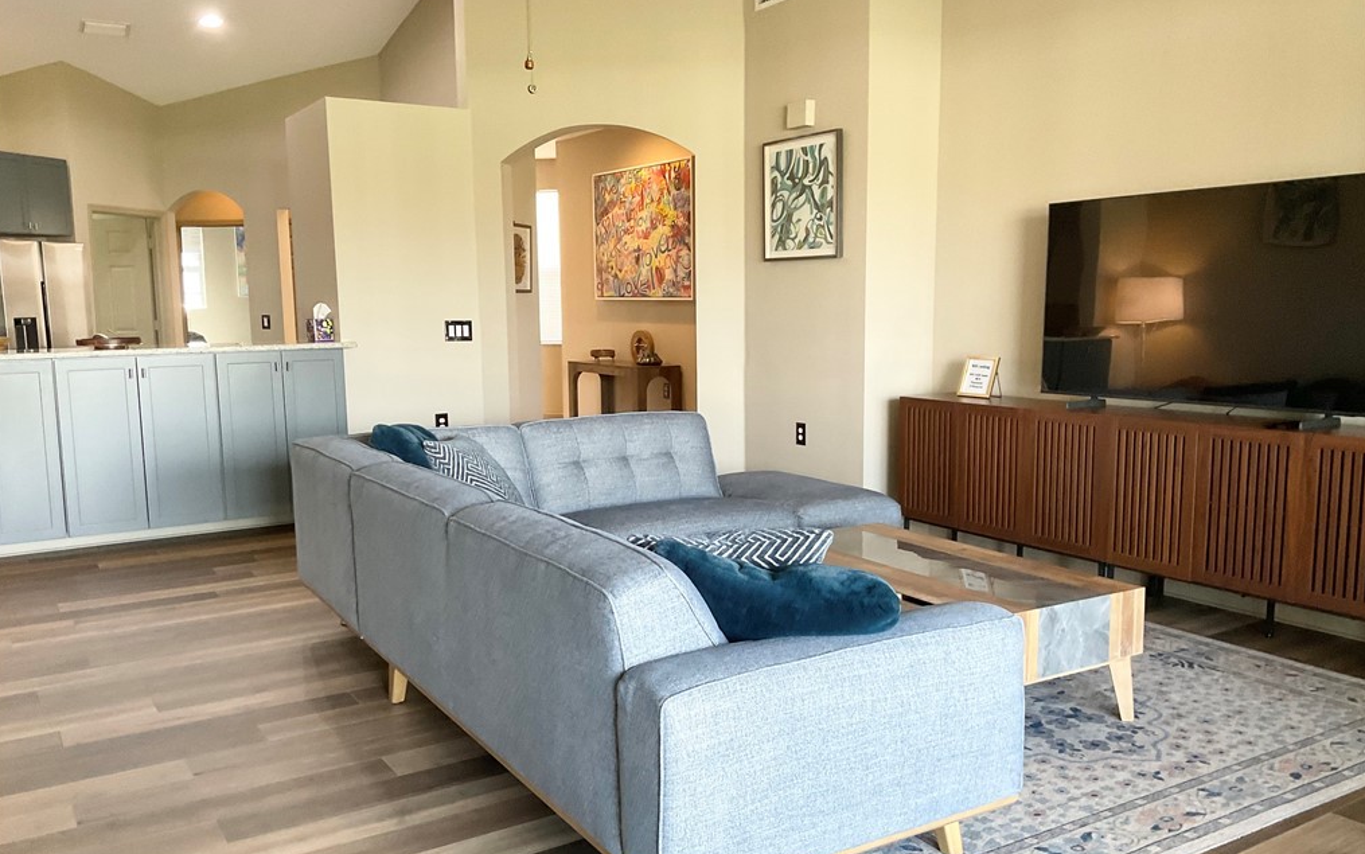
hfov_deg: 61.2
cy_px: 459
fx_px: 1154
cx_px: 679
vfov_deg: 40.6
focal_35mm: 31
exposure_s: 1/60
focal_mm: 3
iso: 125
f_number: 1.8
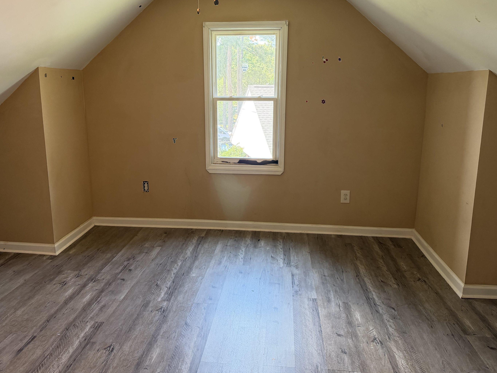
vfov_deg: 51.3
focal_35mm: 27
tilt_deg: -10.7
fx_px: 388
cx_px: 245
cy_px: 168
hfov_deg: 65.3
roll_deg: -0.3
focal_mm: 6.76
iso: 250
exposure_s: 1/120
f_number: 1.78
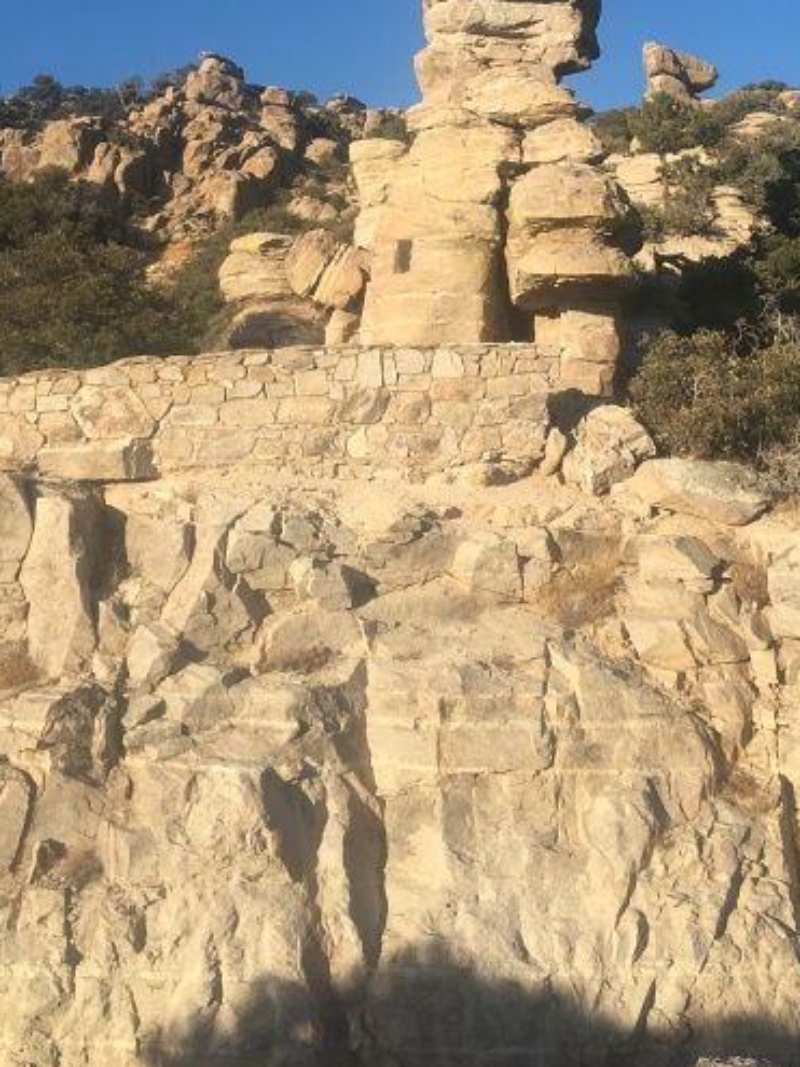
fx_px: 1541
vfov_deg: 36.8
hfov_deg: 29.1
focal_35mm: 50
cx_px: 442
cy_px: 208
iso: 25
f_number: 2.2
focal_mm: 4.15
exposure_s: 1/1425
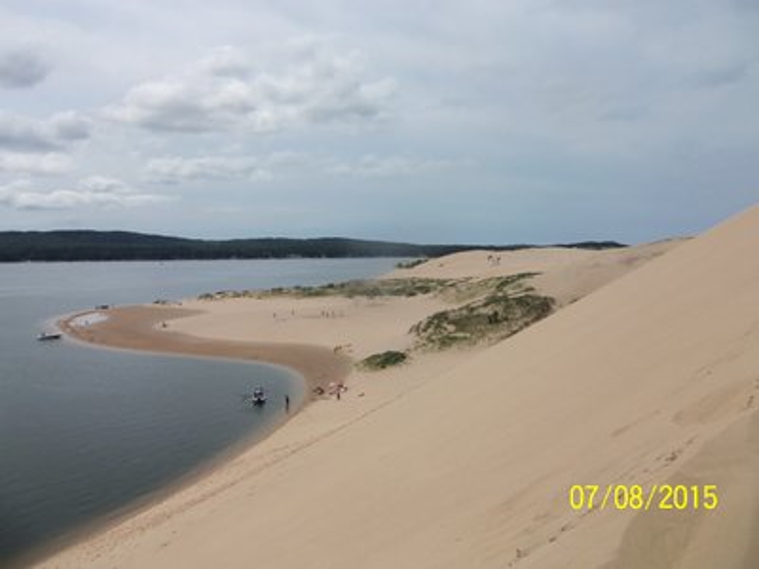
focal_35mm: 28
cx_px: 380
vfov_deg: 49.7
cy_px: 284
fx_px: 614
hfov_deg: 63.4
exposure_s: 1/200
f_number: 10.8
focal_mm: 5.1
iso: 64
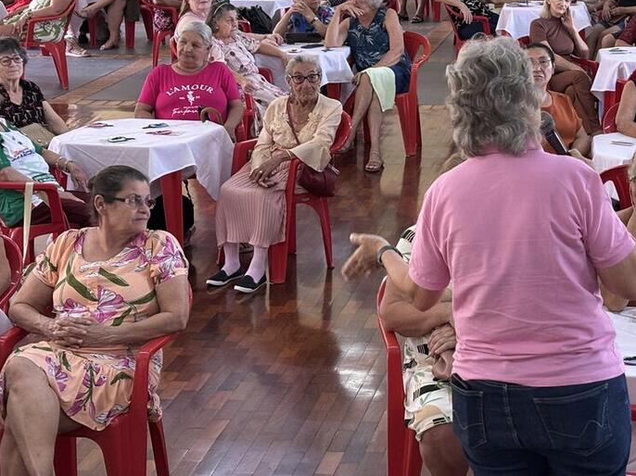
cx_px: 542
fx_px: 1671
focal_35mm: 91
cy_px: 93
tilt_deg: -9.2
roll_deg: +0.5
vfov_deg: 16.1
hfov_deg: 21.2
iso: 125
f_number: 1.6
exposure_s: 1/40
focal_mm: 5.96
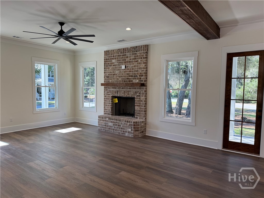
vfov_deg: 56.8
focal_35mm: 24
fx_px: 183
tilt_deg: -3.9
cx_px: 132
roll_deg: -1.1
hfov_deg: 71.6
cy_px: 99
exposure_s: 1/164
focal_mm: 6.76
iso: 80
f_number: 1.78
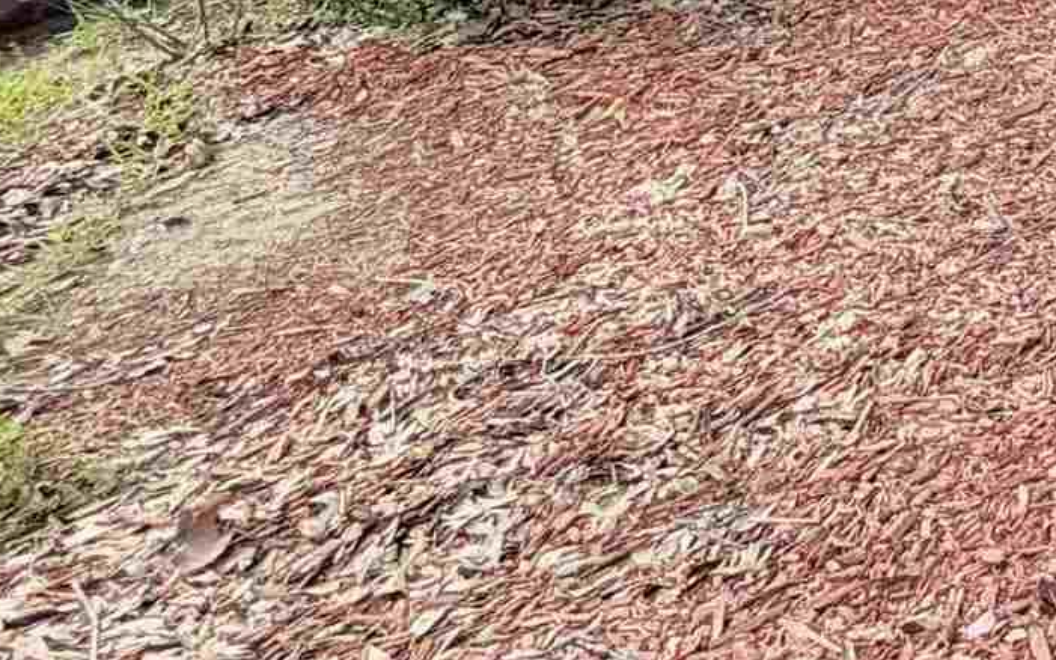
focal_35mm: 65
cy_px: -701
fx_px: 1871
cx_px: 1808
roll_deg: +1.7
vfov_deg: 15.5
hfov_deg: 22.1
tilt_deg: +2.2
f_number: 2.2
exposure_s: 1/164
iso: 64
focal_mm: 2.22
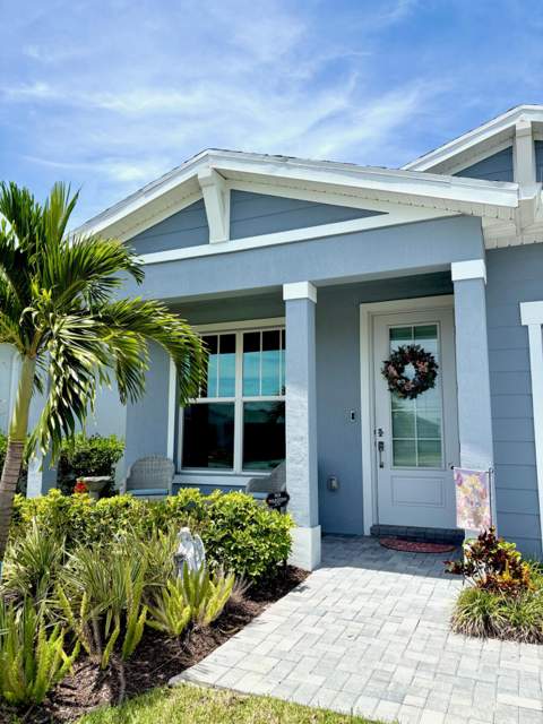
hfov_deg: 53.1
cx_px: 272
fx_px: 544
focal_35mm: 26
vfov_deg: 67.3
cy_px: 362
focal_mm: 5.96
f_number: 1.6
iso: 50
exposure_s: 1/3279
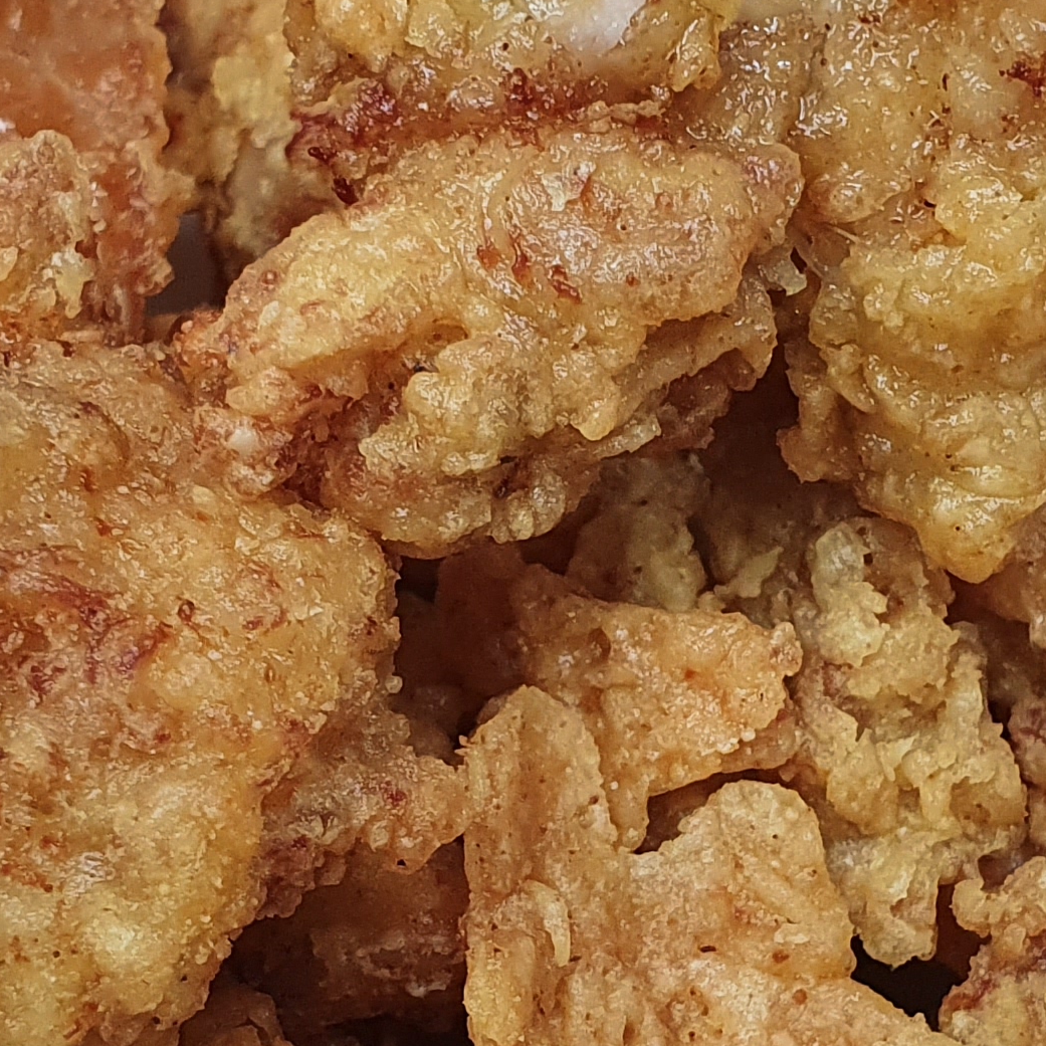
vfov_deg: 19.4
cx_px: 649
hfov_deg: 19.5
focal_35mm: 89
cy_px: 703
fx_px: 3043
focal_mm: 4.32
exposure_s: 1/120
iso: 250
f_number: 2.4
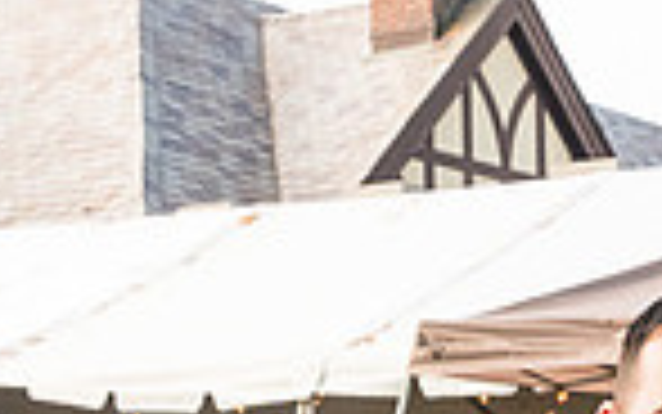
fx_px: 2491
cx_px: 906
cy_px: 758
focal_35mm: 138
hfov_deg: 14.4
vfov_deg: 9.1
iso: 2000
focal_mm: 20.5
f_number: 7.1
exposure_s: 1/640
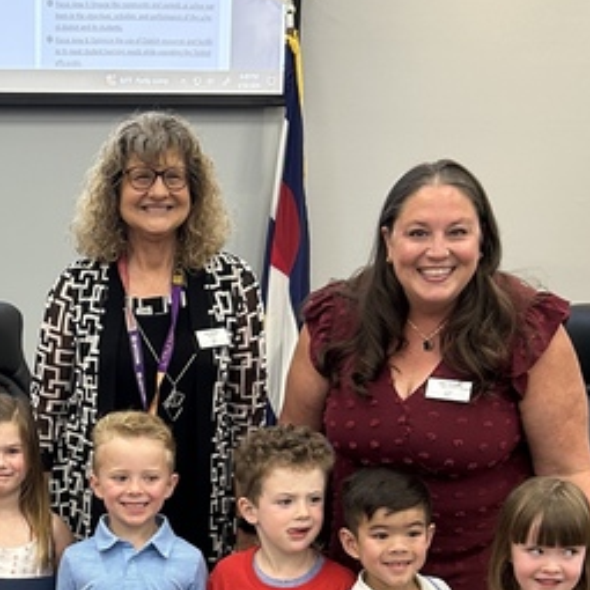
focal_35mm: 72
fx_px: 1388
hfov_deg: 22.6
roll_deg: +0.6
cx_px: -58
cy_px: 551
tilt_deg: -11.3
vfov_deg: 23.3
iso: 125
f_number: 1.5
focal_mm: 5.7
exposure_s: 1/63
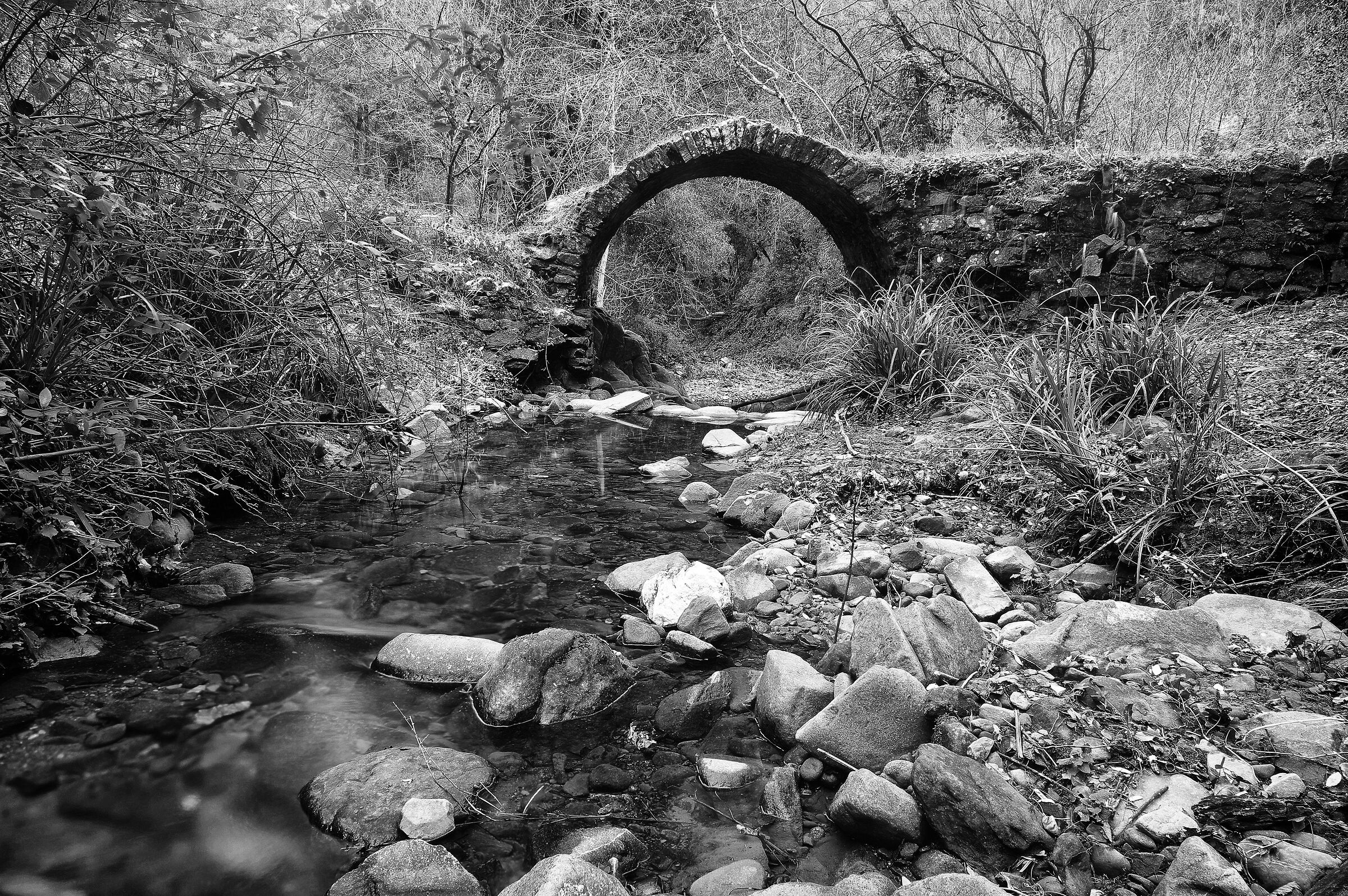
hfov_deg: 77.4
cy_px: 448
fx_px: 842
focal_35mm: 22
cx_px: 674
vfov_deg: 56.1
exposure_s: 2
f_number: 22
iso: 100
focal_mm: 15
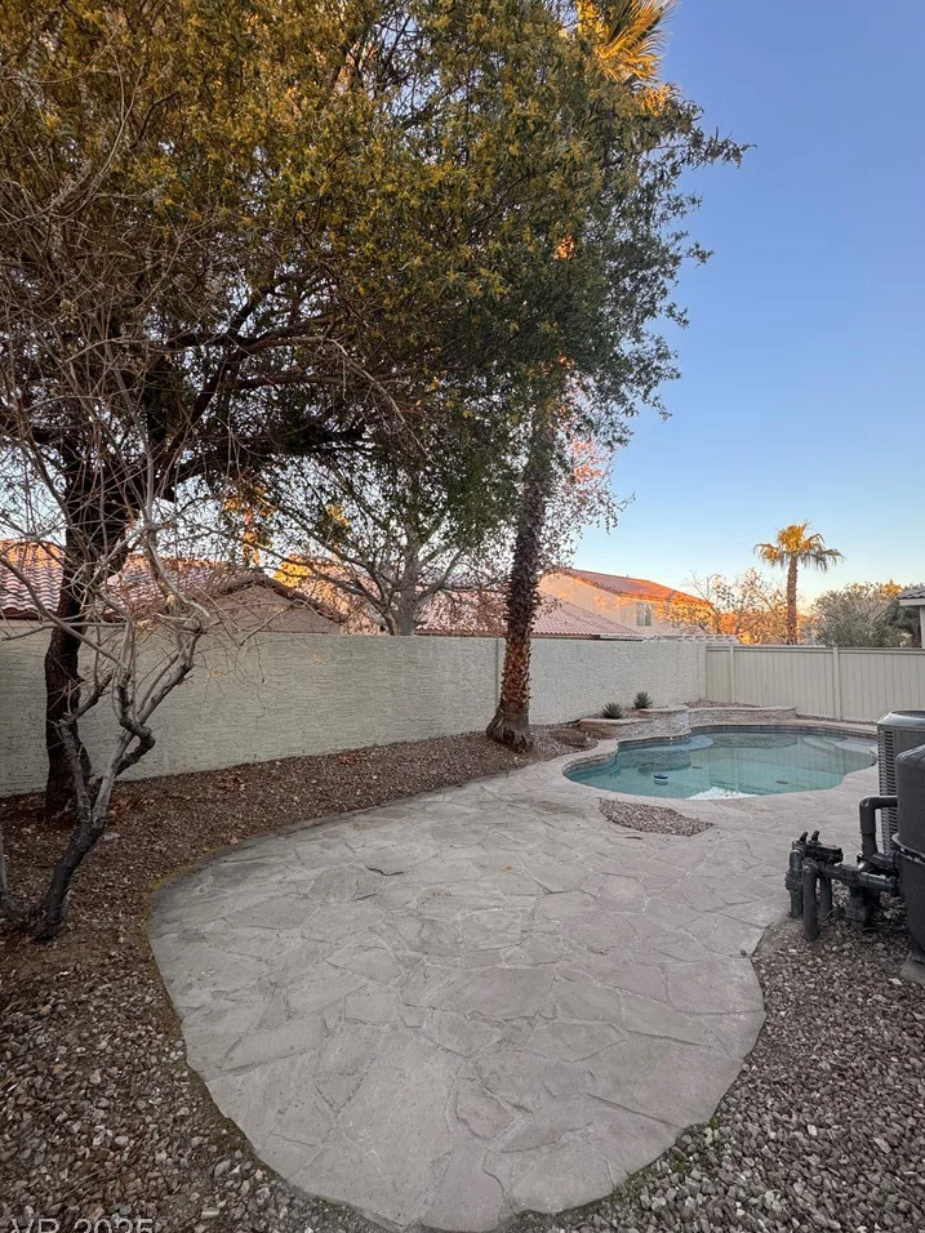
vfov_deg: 98.2
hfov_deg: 81.7
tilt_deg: +4.1
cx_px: 476
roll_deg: +0.5
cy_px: 610
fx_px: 534
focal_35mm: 15
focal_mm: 2.22
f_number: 2.2
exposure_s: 1/99
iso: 50
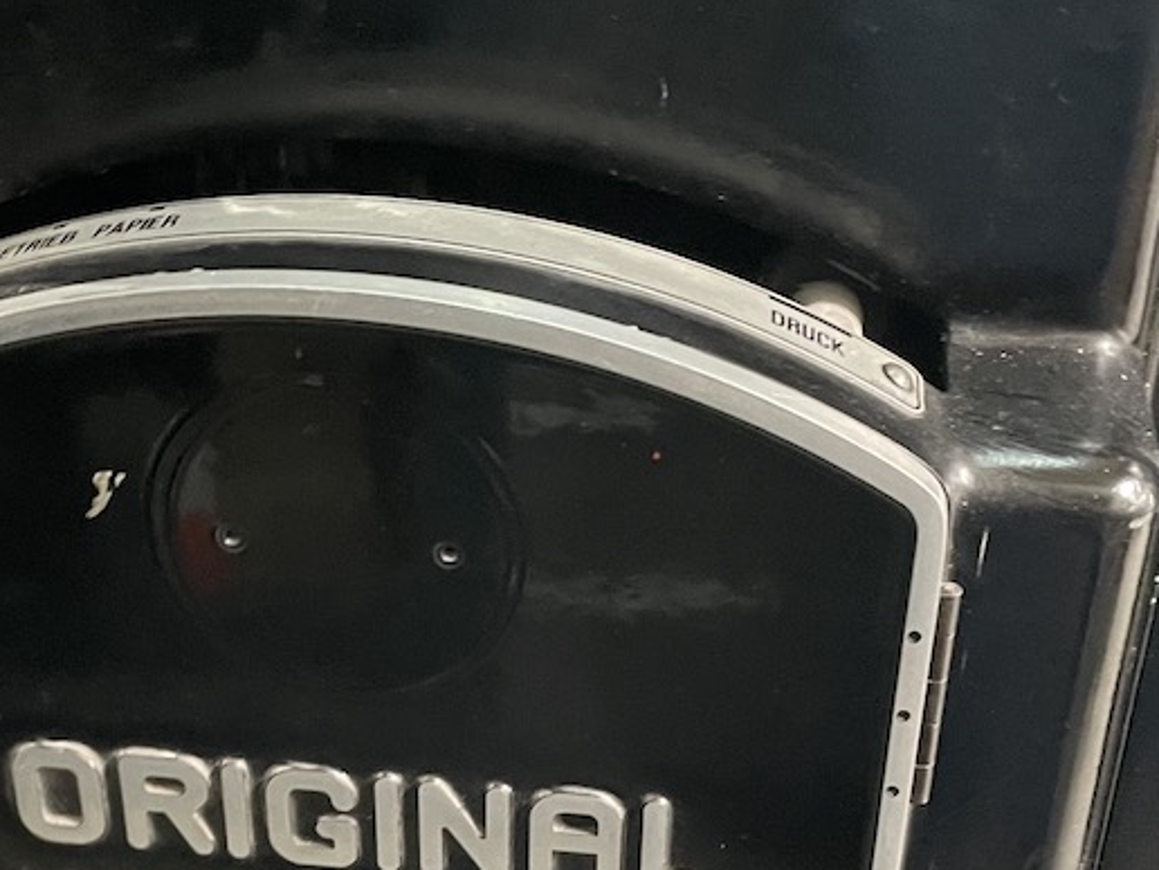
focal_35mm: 61
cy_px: 777
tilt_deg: -36.6
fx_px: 2042
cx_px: 492
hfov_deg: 31.6
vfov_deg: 23.4
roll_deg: +0.9
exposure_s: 1/25
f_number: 1.6
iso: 640
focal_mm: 4.2
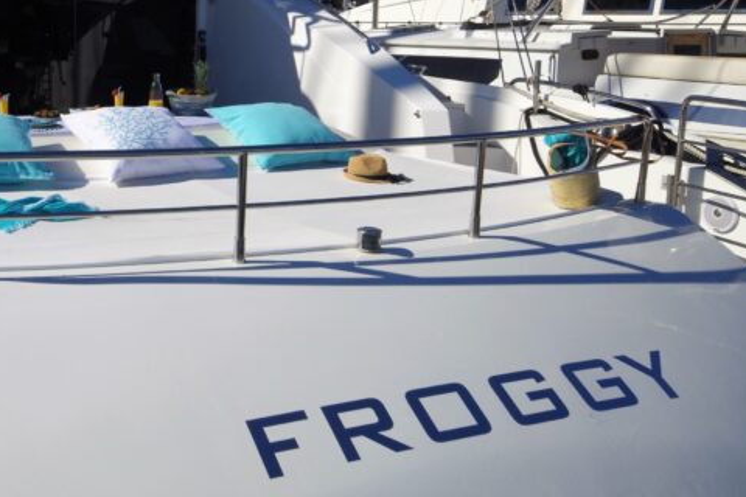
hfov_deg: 39.8
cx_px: 169
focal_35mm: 48
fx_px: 995
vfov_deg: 27.7
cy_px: 124
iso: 400
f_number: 16
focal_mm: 20
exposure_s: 1/500
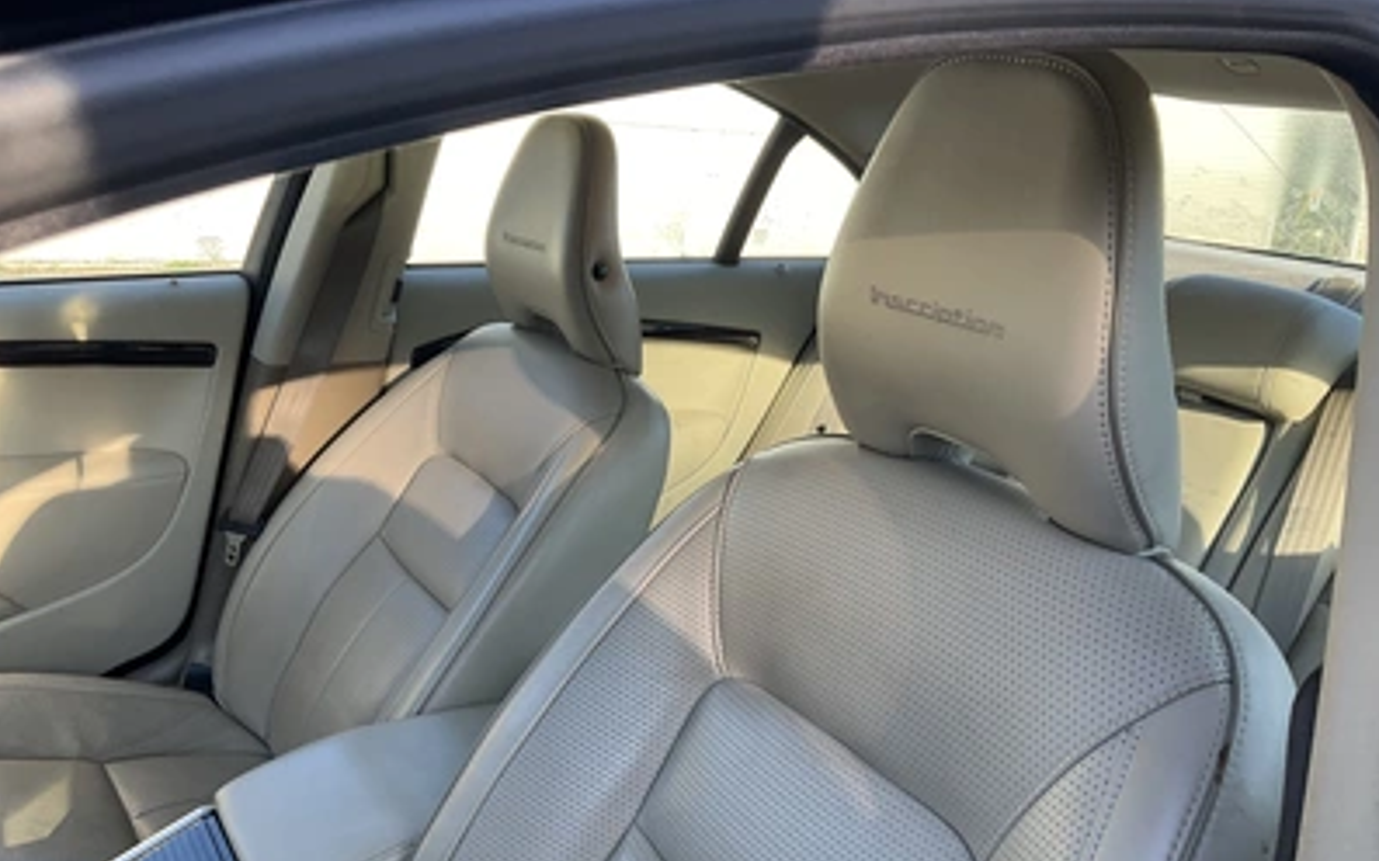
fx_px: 1165
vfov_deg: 40.6
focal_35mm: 31
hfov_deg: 61.2
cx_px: 691
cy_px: 455
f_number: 1.8
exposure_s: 1/183
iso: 25
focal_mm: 3
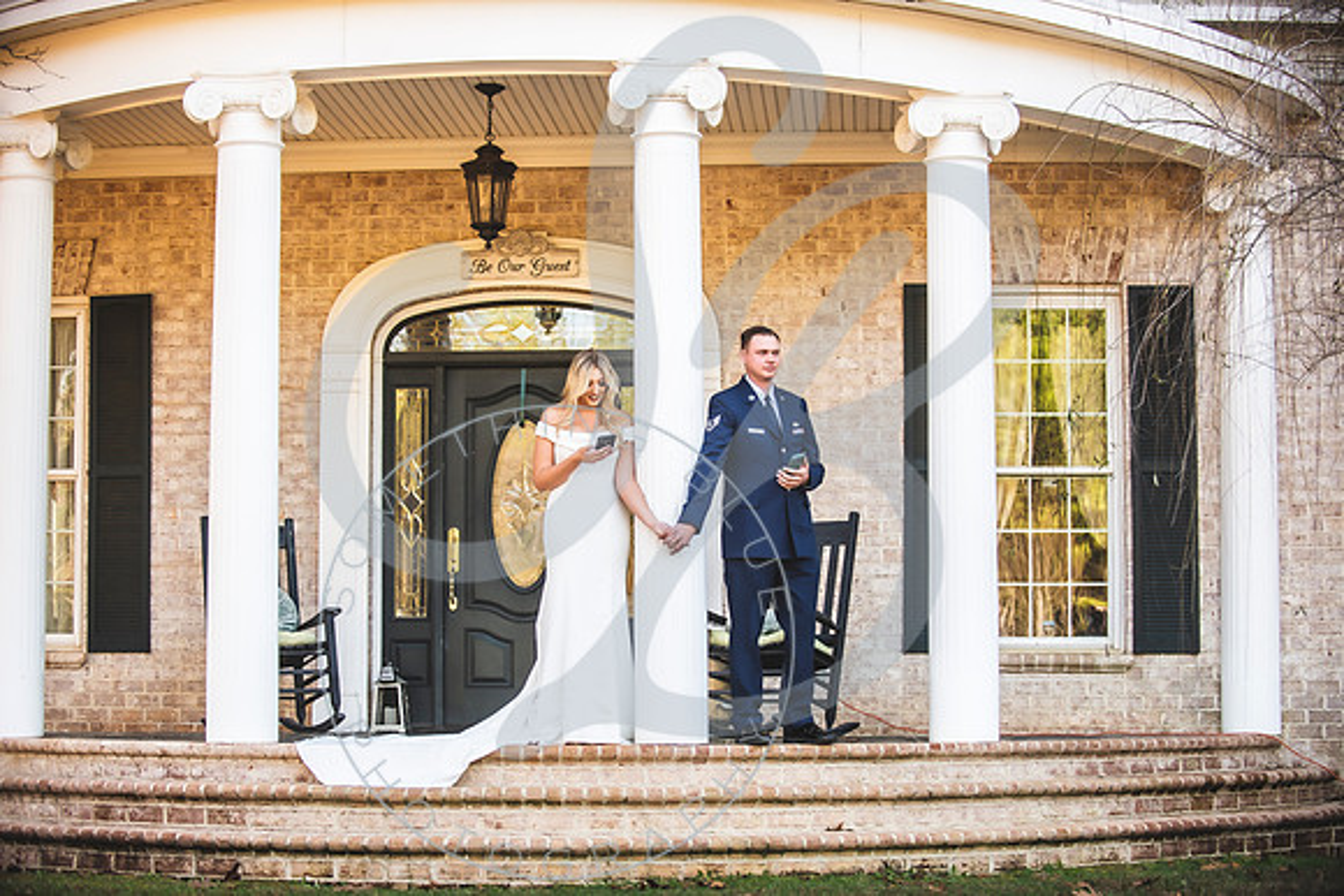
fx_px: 2625
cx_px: 672
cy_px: 448
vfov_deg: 19.4
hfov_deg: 28.7
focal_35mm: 70
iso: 200
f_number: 2.8
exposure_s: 1/200
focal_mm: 70
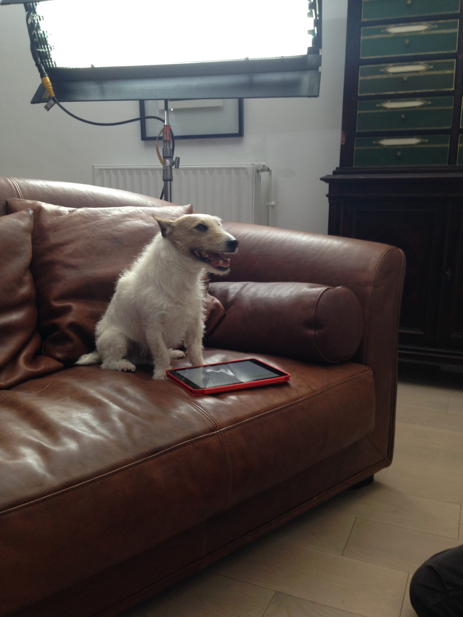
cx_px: 232
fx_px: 589
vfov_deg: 55.4
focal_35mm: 33
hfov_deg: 42.9
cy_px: 308
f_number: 2.4
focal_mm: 4.12
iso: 64
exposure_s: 1/30
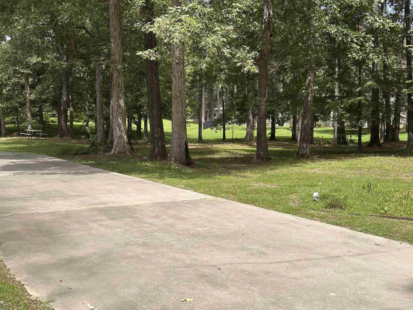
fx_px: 573
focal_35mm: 48
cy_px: 155
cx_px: 206
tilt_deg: -5.1
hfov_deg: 39.7
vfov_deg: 30.3
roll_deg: -0.8
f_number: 1.78
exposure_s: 1/2732
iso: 64
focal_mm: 6.86
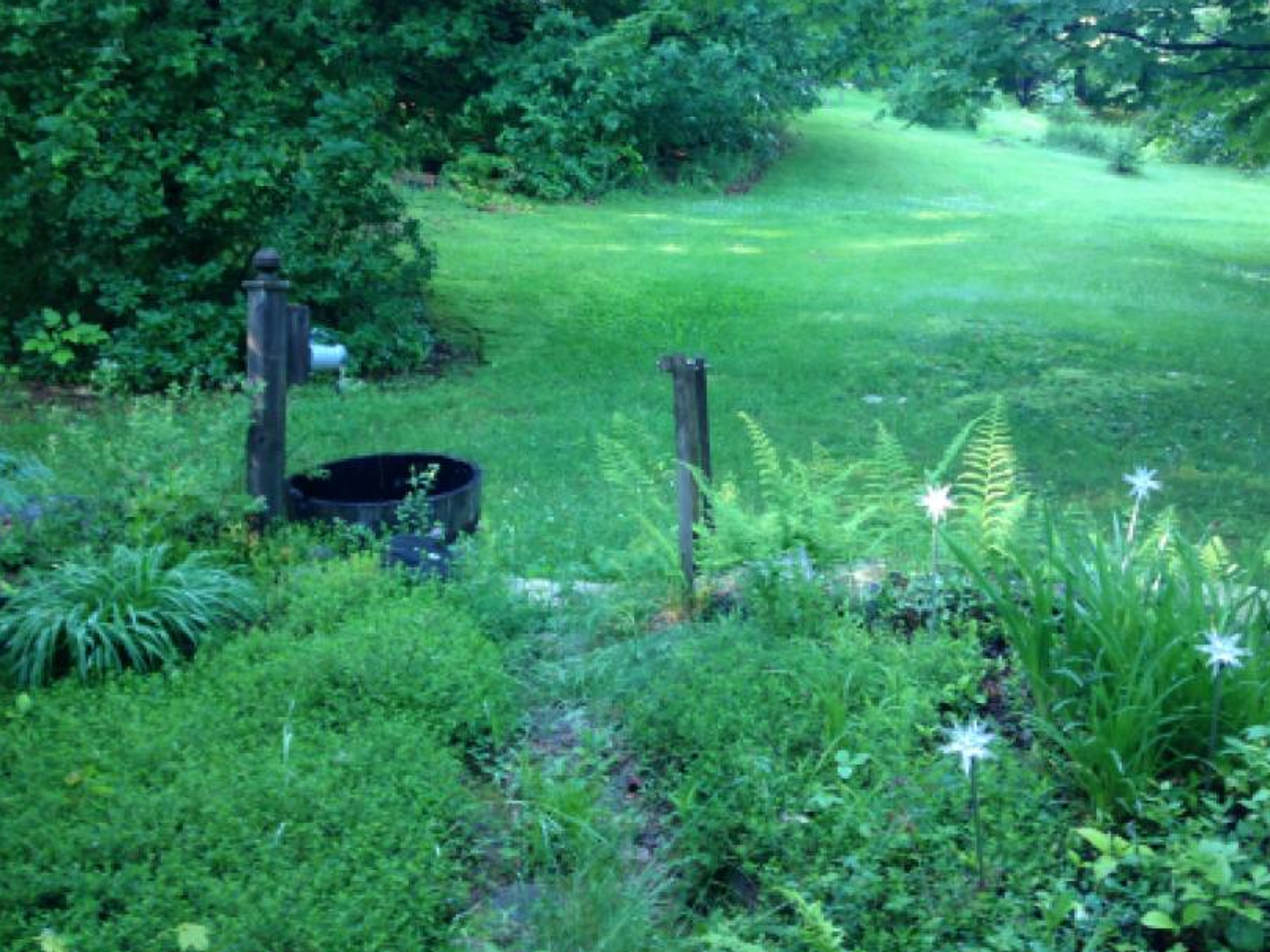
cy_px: 370
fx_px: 1541
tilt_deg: -13.2
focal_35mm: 42
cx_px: 718
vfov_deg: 34.2
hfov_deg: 44.7
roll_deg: +1.5
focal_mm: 4.12
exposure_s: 1/20
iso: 50
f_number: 2.4
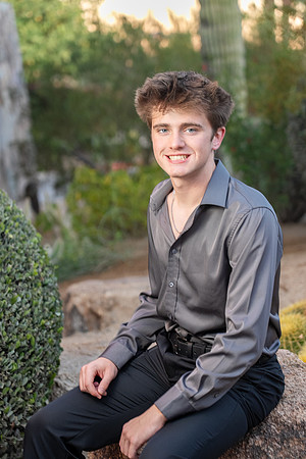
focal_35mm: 105
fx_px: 1339
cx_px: 153
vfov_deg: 19.5
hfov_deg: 13.0
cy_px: 230
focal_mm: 105
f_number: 4
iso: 800
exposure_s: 1/80
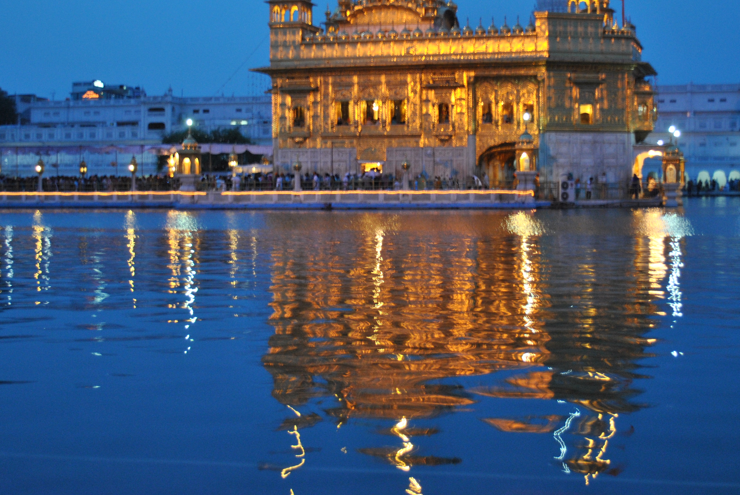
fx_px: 1255
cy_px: 156
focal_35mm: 61
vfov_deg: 22.2
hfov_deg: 32.8
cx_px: 415
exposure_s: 1/8
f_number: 4.5
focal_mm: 28
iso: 400
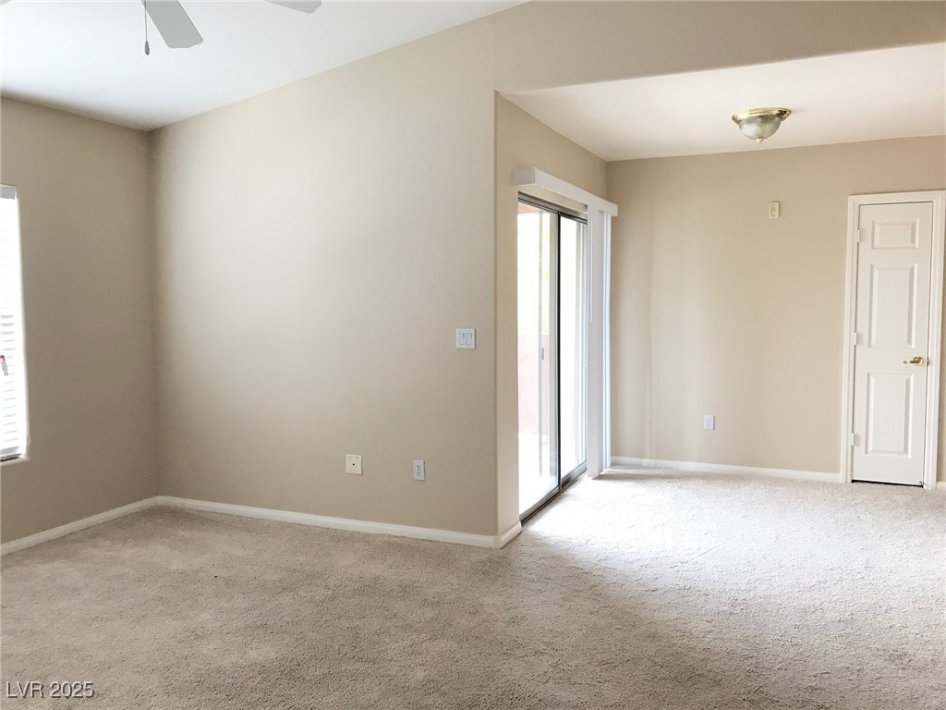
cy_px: 355
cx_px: 473
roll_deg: +1.0
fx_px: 765
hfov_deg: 63.4
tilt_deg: -3.4
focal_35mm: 28
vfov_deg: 49.7
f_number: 1.8
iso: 40
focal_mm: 3.99
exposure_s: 1/30
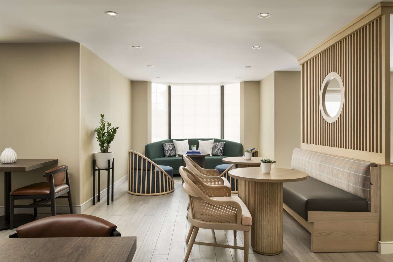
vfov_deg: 53.1
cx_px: 196
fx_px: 262
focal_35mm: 24
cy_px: 131
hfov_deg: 73.7
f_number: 16
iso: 200
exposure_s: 1/2
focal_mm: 24
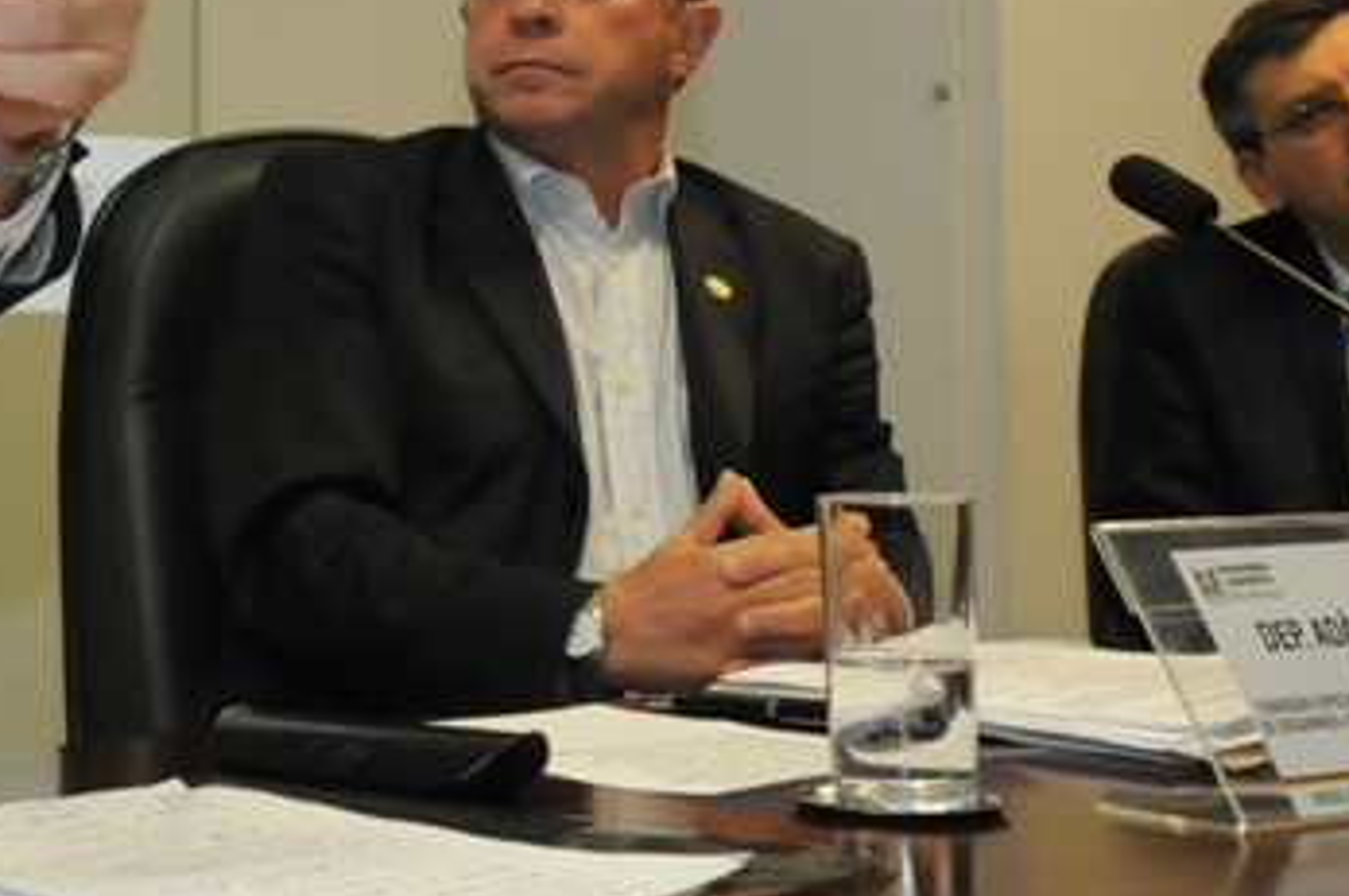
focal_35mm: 76
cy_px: 97
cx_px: 35
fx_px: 2848
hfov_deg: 25.5
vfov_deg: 17.6
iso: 1600
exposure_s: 1/125
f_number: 5
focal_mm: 23
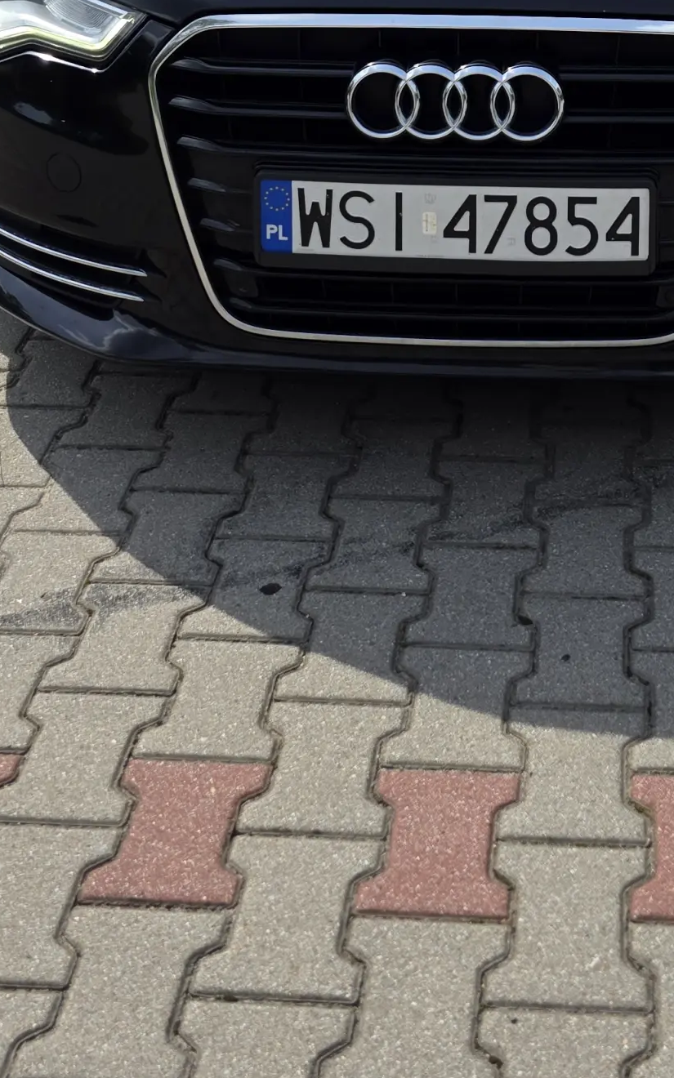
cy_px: -116
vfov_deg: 30.7
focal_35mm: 59
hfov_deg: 21.7
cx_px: 529
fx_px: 1734
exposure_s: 1/5153
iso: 80
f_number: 1.7
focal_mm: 6.3
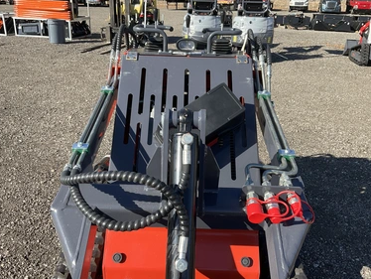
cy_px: 146
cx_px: 184
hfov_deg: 58.3
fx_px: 332
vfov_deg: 45.5
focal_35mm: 31
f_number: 1.8
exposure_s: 1/770
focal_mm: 3
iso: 25
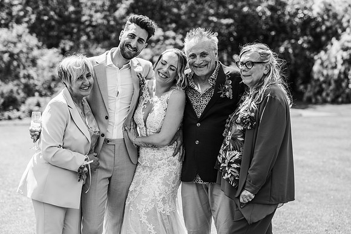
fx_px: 828
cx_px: 176
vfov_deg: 16.1
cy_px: 117
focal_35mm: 85
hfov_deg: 23.9
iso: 100
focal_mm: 85
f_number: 3.2
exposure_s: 1/1000
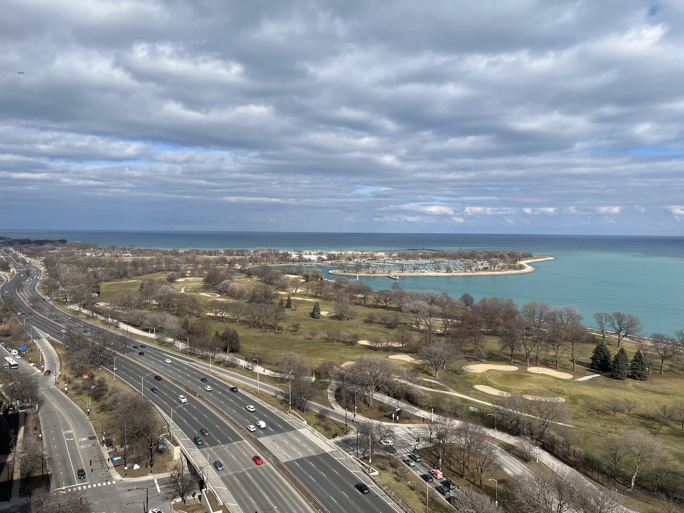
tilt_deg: -2.6
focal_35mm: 26
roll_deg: -0.6
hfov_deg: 67.3
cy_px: 256
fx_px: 514
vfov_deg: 53.1
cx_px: 342
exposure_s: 1/6211
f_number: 1.5
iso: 50
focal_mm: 5.7
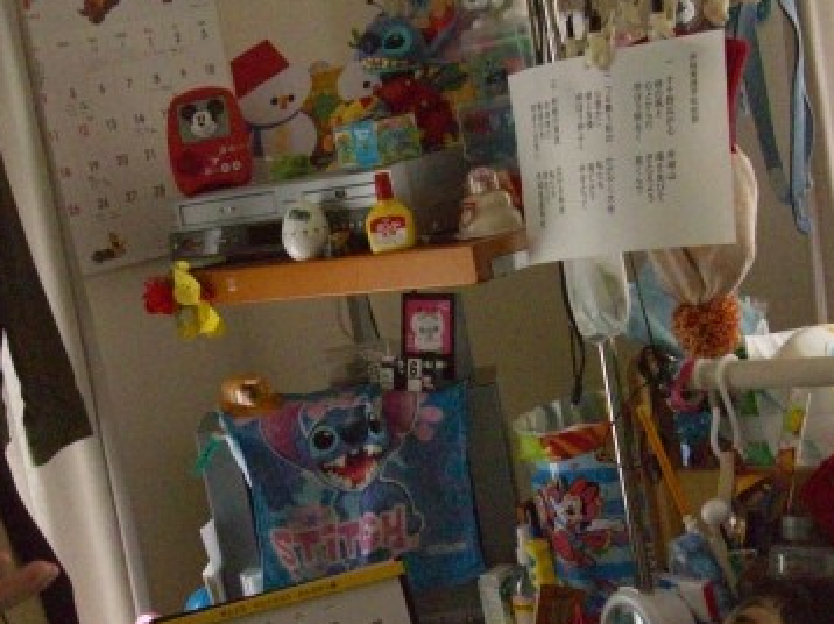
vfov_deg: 21.2
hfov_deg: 28.5
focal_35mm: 68
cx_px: 345
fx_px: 1637
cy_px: 543
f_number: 2.8
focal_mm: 7.9
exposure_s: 1/40
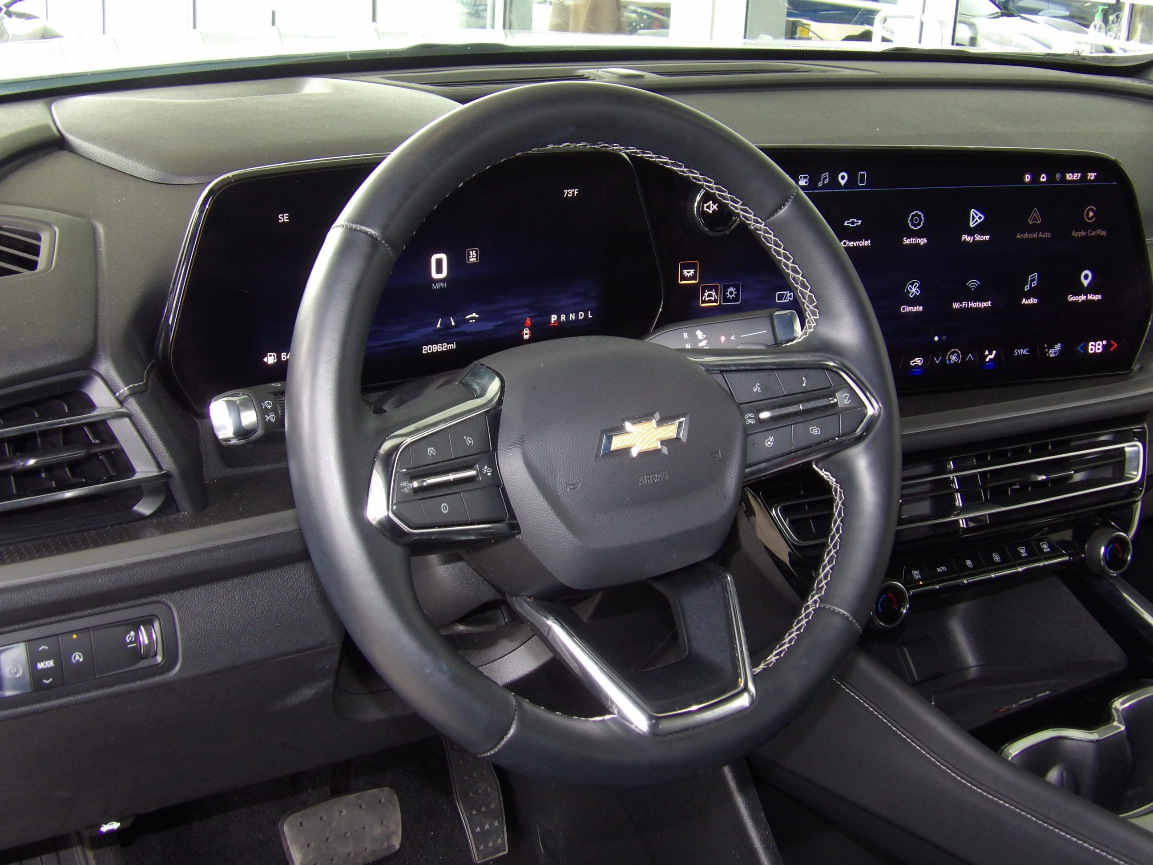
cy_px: 432
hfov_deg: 41.2
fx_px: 1532
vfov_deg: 31.5
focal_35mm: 46
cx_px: 576
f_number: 3.8
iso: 200
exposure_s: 1/32
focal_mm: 8.2
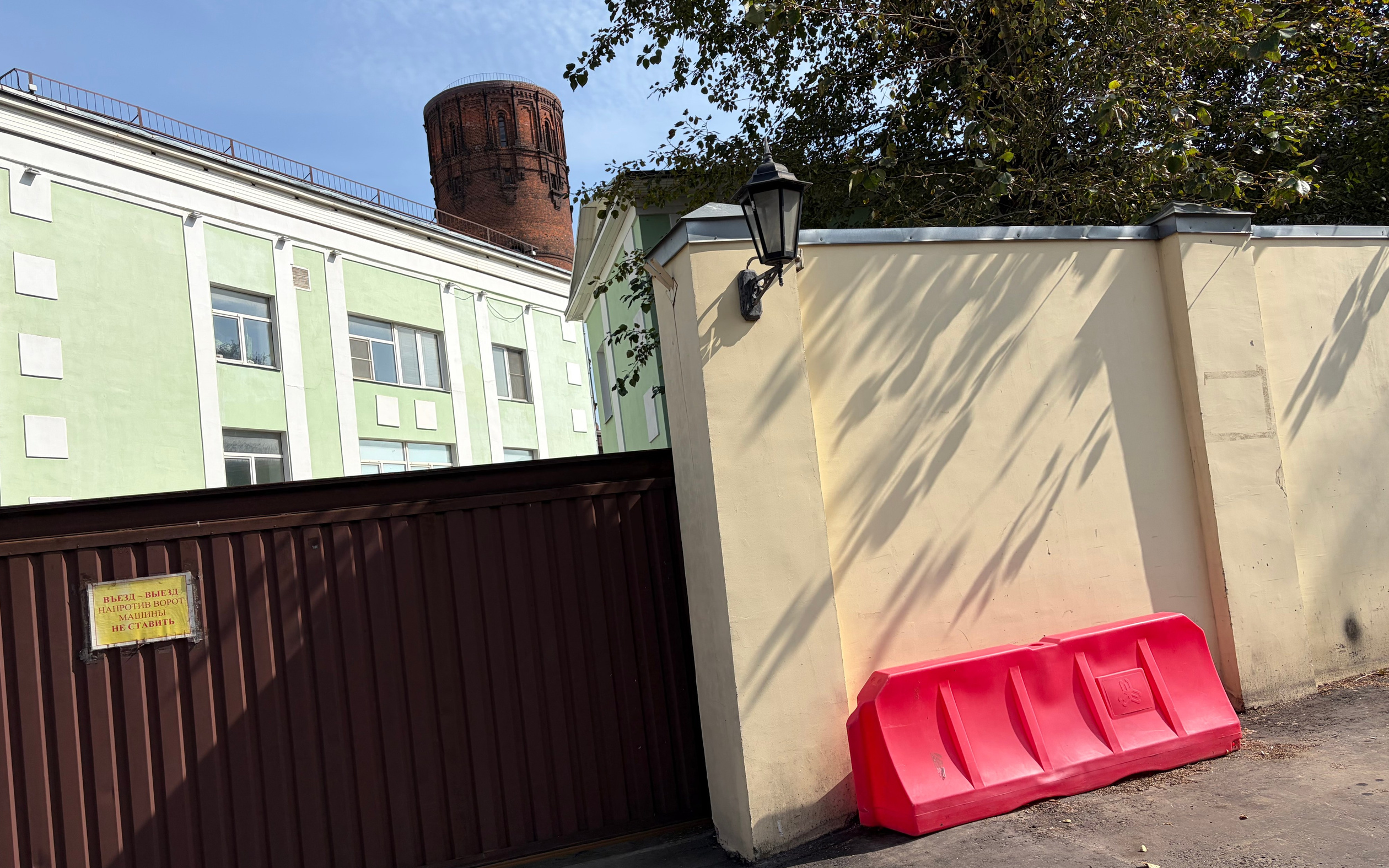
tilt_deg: +5.5
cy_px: 463
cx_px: 685
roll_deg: +7.7
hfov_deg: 66.5
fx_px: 1060
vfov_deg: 44.5
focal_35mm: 28
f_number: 1.6
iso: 50
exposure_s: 1/5348
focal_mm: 5.96
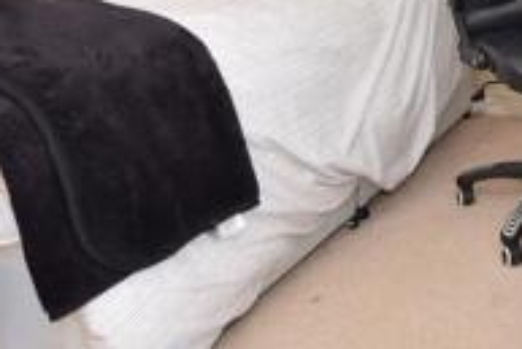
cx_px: 492
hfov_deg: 35.9
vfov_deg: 22.2
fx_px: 740
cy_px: -164
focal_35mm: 51
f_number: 9
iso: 200
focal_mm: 10
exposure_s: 1/1.3
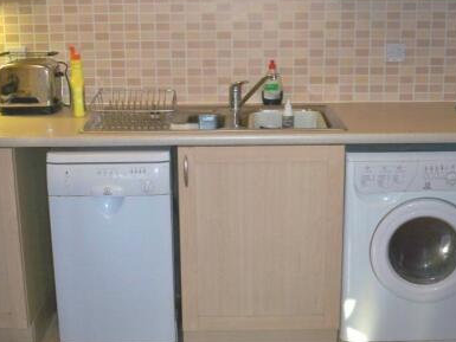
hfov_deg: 36.2
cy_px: 132
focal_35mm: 53
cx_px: 221
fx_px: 698
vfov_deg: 27.5
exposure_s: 1/60
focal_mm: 6.3
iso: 200
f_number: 3.1
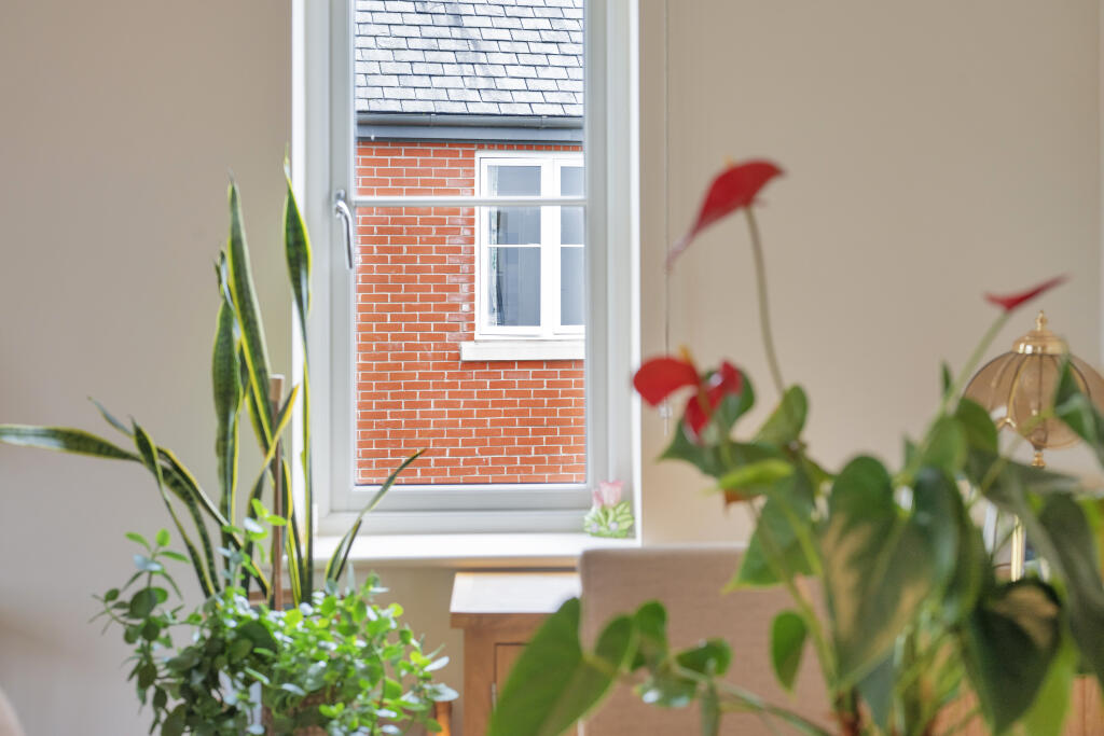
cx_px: 552
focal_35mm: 50
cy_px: 368
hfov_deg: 39.6
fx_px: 1533
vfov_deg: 27.0
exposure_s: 1/60
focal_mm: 50
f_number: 5.6
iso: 200
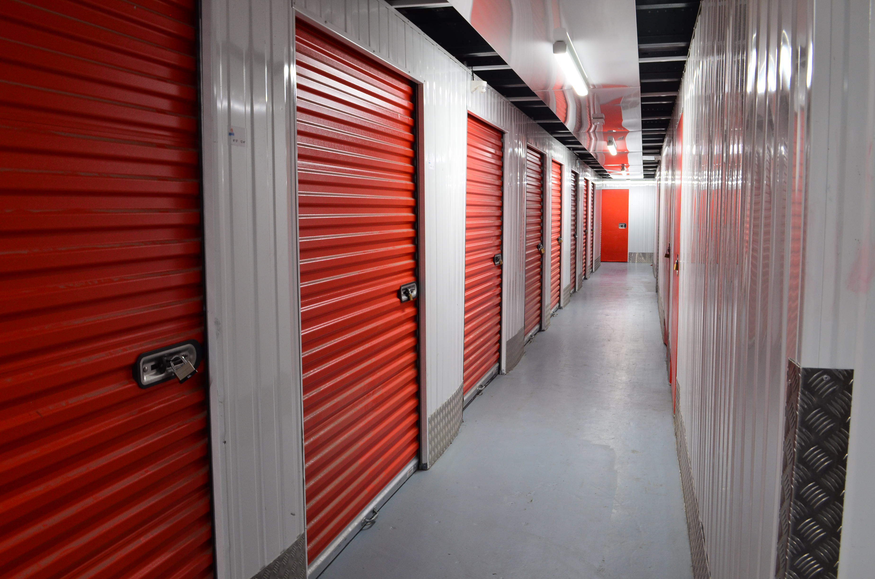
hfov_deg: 62.0
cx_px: 438
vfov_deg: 43.4
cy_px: 290
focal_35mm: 30
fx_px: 728
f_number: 10
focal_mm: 20
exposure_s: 1/13
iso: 500
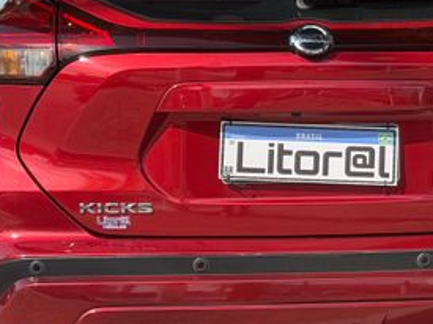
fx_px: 1675
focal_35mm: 134
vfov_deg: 11.0
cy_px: 58
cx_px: 304
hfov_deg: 14.7
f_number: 1.78
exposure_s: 1/3096
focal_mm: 6.76
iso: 100
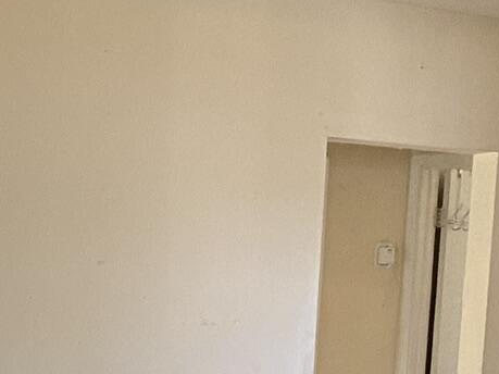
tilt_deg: -11.1
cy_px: 652
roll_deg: -1.5
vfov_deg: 11.9
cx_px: 17
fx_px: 1672
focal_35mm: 116
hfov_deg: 16.7
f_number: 1.8
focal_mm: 4.25
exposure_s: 1/40
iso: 320
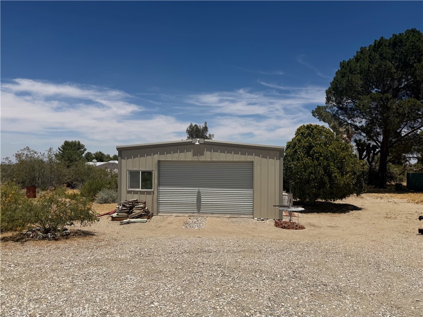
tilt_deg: +5.6
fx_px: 293
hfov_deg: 71.6
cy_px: 158
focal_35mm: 24
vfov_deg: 56.8
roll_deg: -1.3
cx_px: 212
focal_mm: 6.76
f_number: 1.78
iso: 80
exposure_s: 1/9091
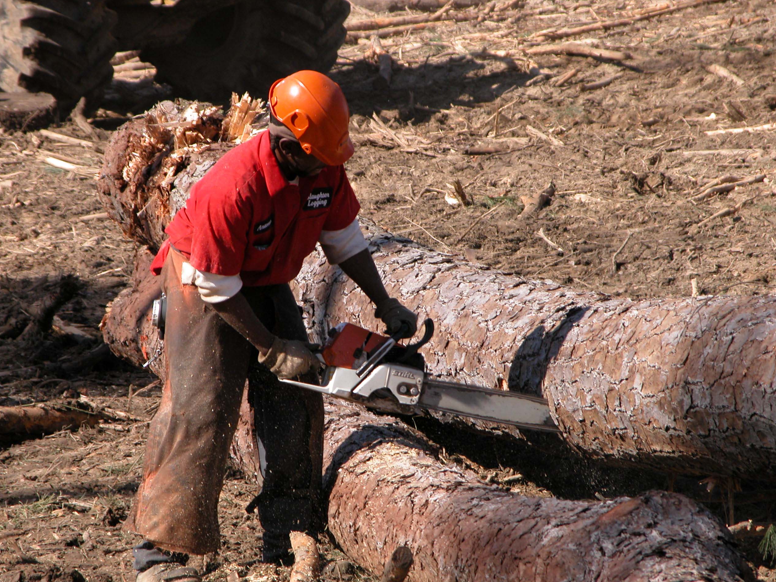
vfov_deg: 5.2
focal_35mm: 284
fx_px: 6367
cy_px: 287
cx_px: 383
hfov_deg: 7.0
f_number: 5.3
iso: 100
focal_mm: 71.2
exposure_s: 1/303
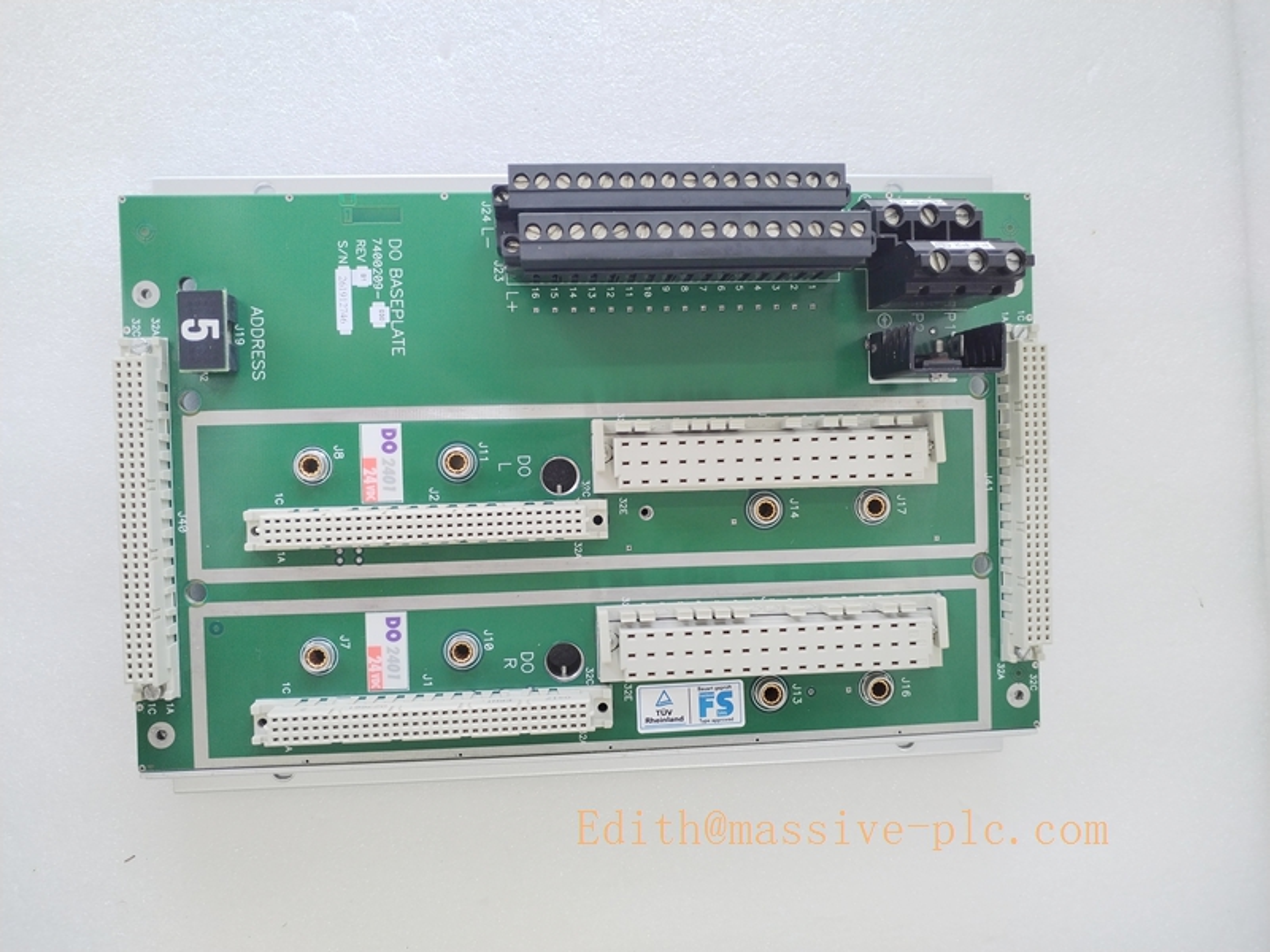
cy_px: 476
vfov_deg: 53.1
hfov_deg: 67.3
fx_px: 954
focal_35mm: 26
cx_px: 635
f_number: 1.8
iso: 252
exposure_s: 1/50
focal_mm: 4.75
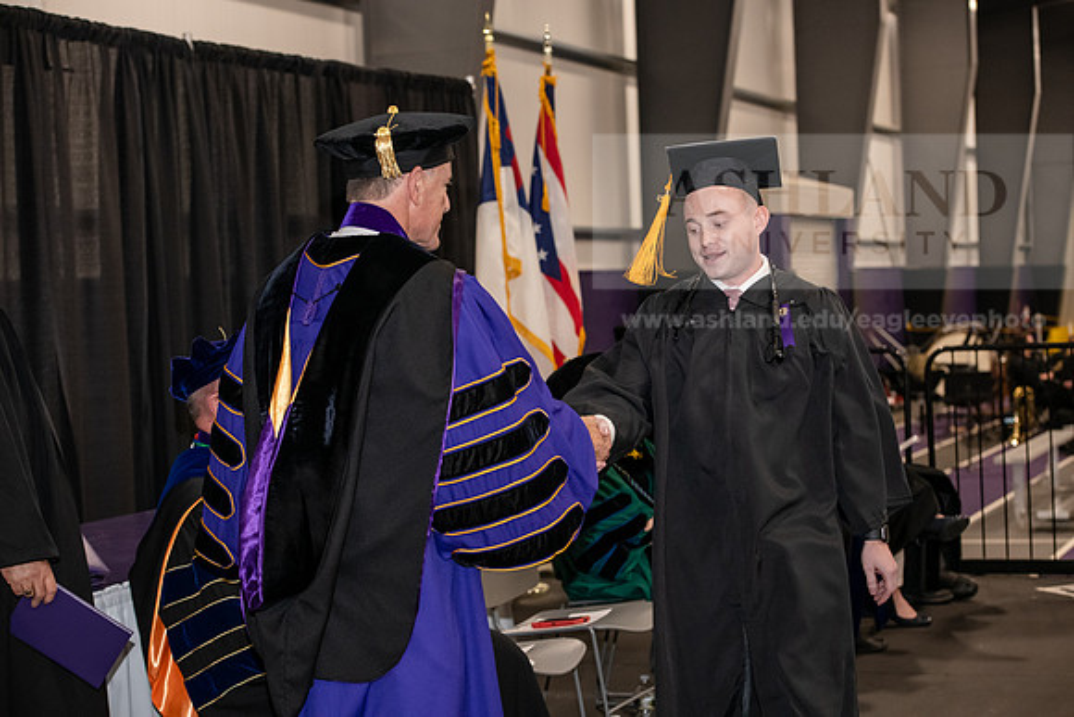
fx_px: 2089
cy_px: 358
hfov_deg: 28.8
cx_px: 537
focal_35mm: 70
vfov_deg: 19.5
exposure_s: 1/200
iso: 2500
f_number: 5
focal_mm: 70
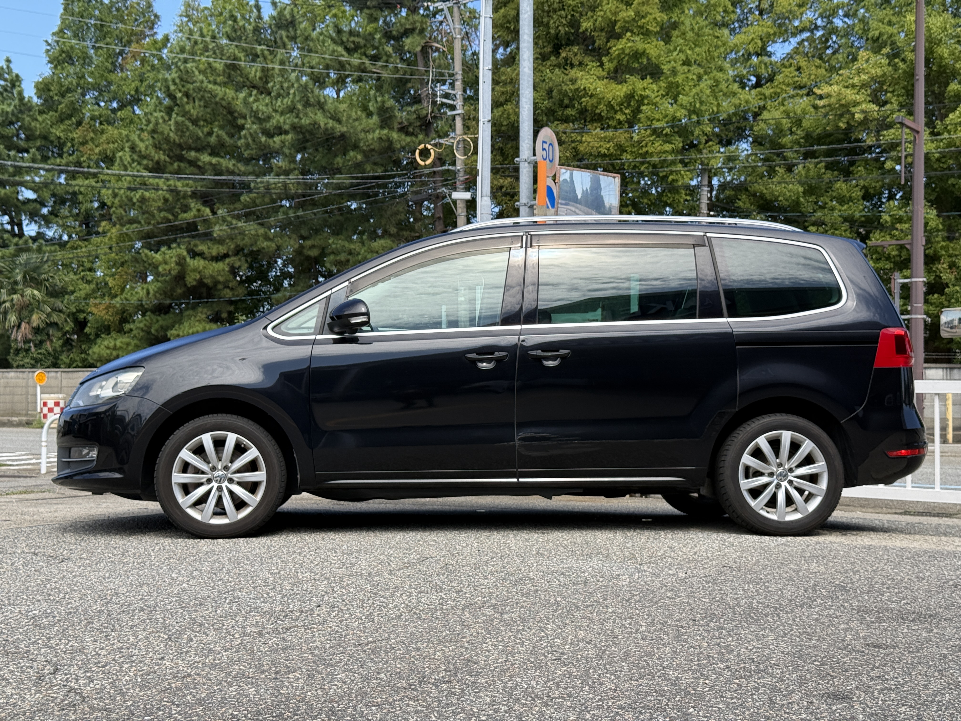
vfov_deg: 30.3
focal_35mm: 48
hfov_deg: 39.7
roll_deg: -0.4
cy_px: 360
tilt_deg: +1.7
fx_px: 1333
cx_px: 480
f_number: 1.78
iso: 64
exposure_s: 1/2088
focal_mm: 6.76
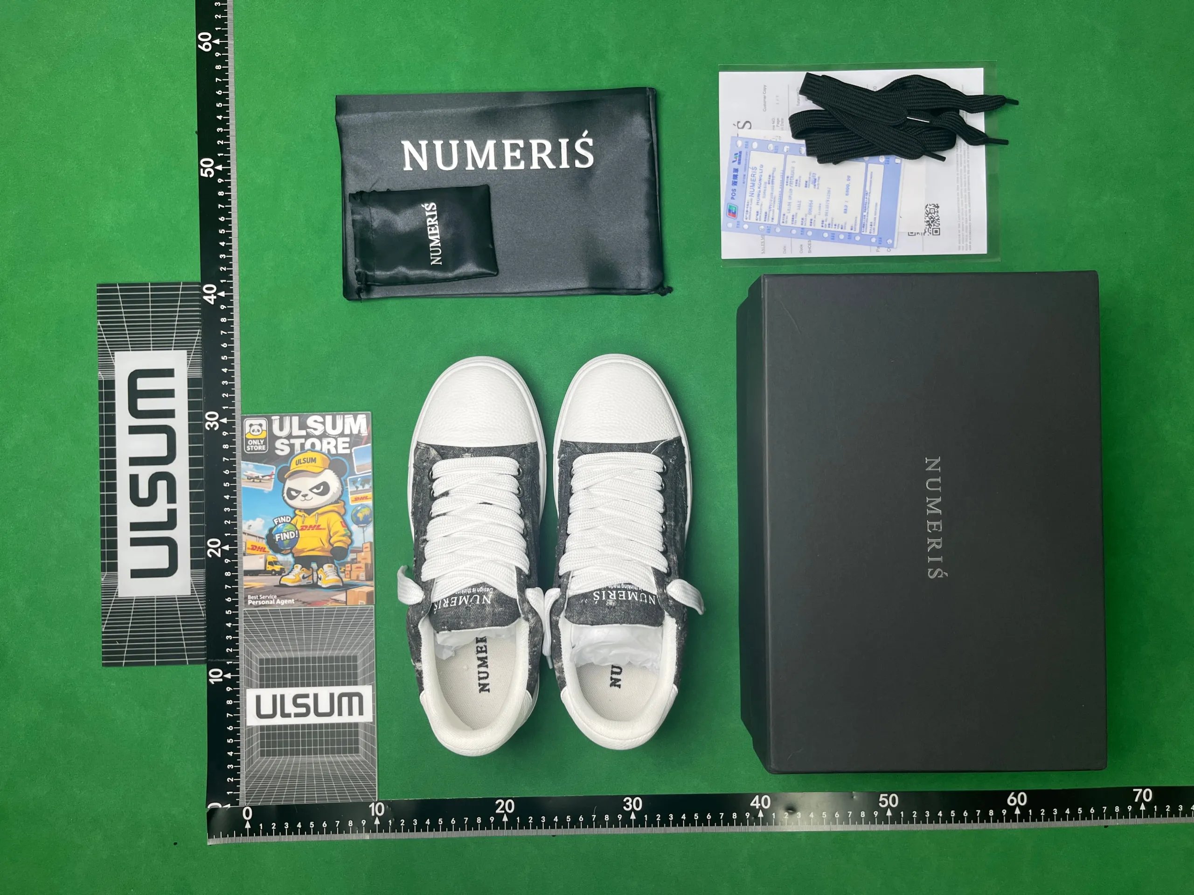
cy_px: 448
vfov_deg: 53.1
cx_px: 597
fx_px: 897
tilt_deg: -89.4
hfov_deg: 67.3
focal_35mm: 26
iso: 32
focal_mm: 5.1
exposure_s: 1/148
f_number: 1.6
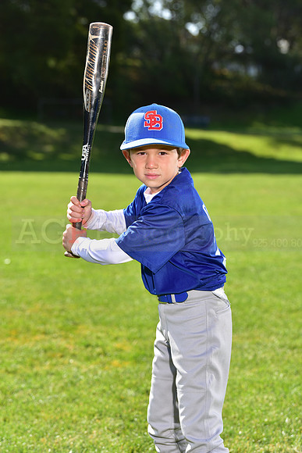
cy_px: 226
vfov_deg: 20.4
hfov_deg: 13.7
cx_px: 151
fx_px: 1257
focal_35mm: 100
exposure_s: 1/250
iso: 80
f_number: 5
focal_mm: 100
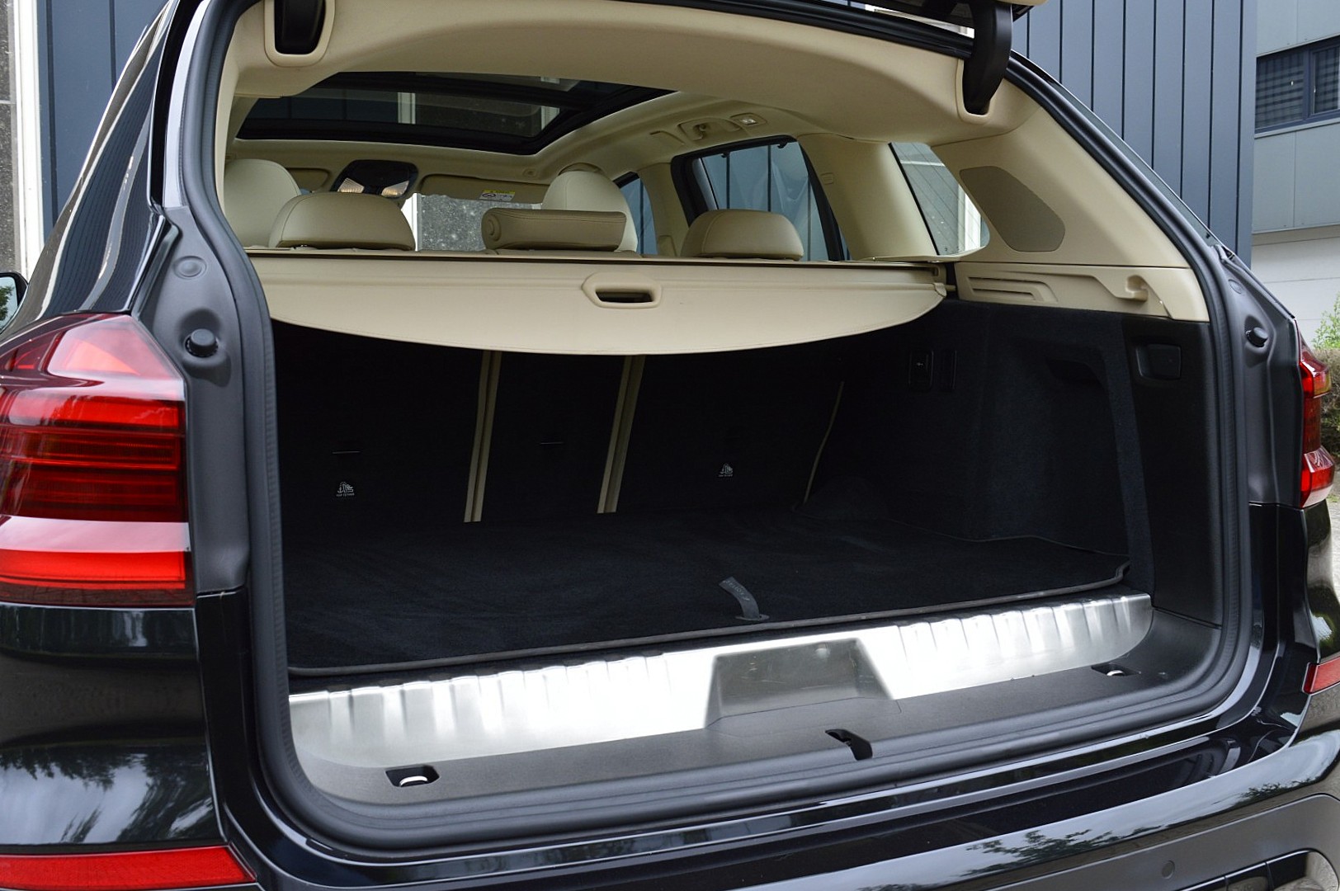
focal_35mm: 33
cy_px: 446
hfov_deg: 57.3
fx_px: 1227
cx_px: 670
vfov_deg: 39.9
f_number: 9
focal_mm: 22
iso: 400
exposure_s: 1/160
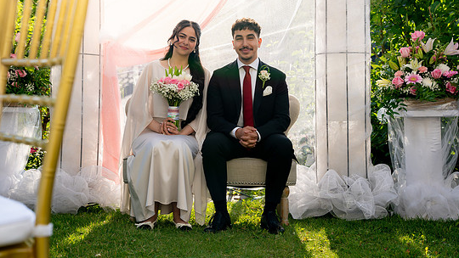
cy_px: 106
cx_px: 225
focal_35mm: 52
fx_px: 633
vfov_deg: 23.0
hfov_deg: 39.9
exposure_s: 1/320
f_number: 4.5
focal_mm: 44
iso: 100
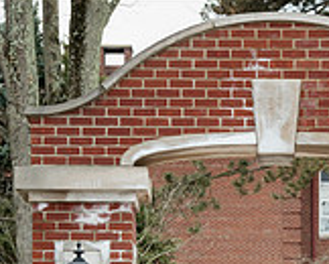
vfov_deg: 5.1
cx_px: 240
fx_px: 2944
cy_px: 422
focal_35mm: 302
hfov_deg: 6.4
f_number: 8
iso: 500
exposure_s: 1/320
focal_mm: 116
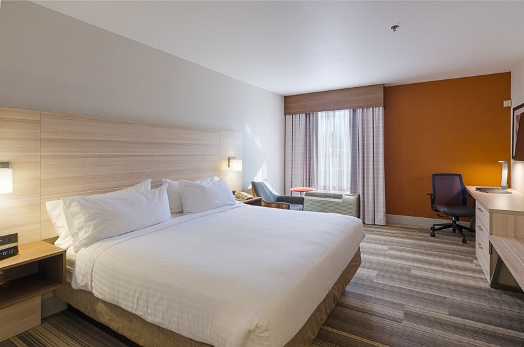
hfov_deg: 95.1
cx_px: 262
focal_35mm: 16
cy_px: 174
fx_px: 240
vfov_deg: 71.8
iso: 320
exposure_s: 1.6
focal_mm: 11
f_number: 7.1
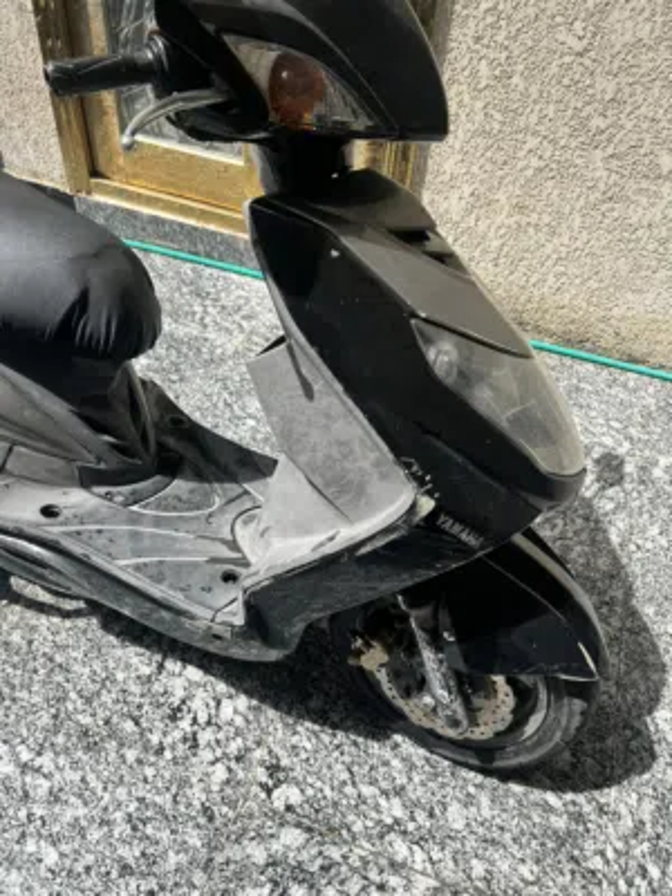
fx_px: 673
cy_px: 448
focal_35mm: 26
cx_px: 336
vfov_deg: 67.3
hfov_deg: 53.1
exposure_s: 1/2045
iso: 50
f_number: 1.5
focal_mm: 5.7
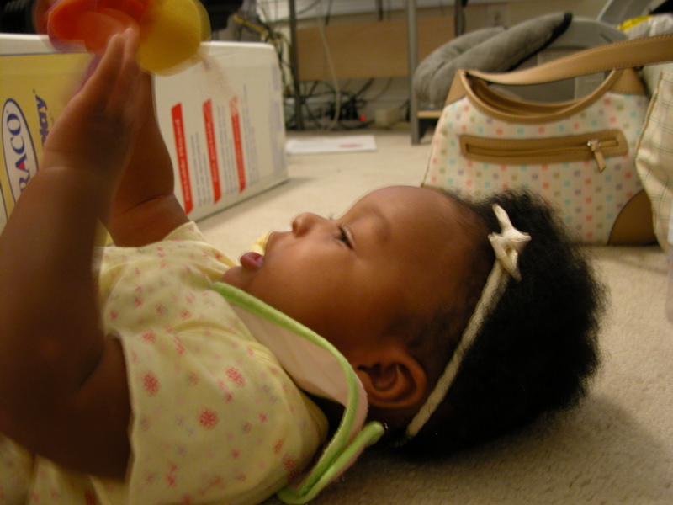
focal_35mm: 35
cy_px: 252
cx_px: 336
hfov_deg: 52.6
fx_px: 680
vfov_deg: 40.7
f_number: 2.8
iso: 135
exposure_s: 1/4.3
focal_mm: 8.9
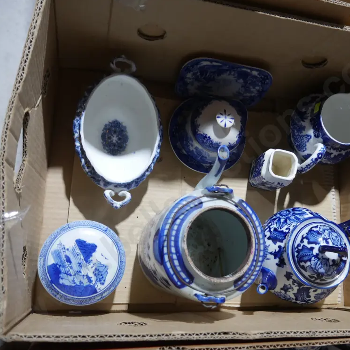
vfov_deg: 48.4
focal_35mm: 34
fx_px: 389
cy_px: 178
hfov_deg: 48.1
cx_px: 214
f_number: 3.5
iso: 640
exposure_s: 1/60
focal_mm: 14
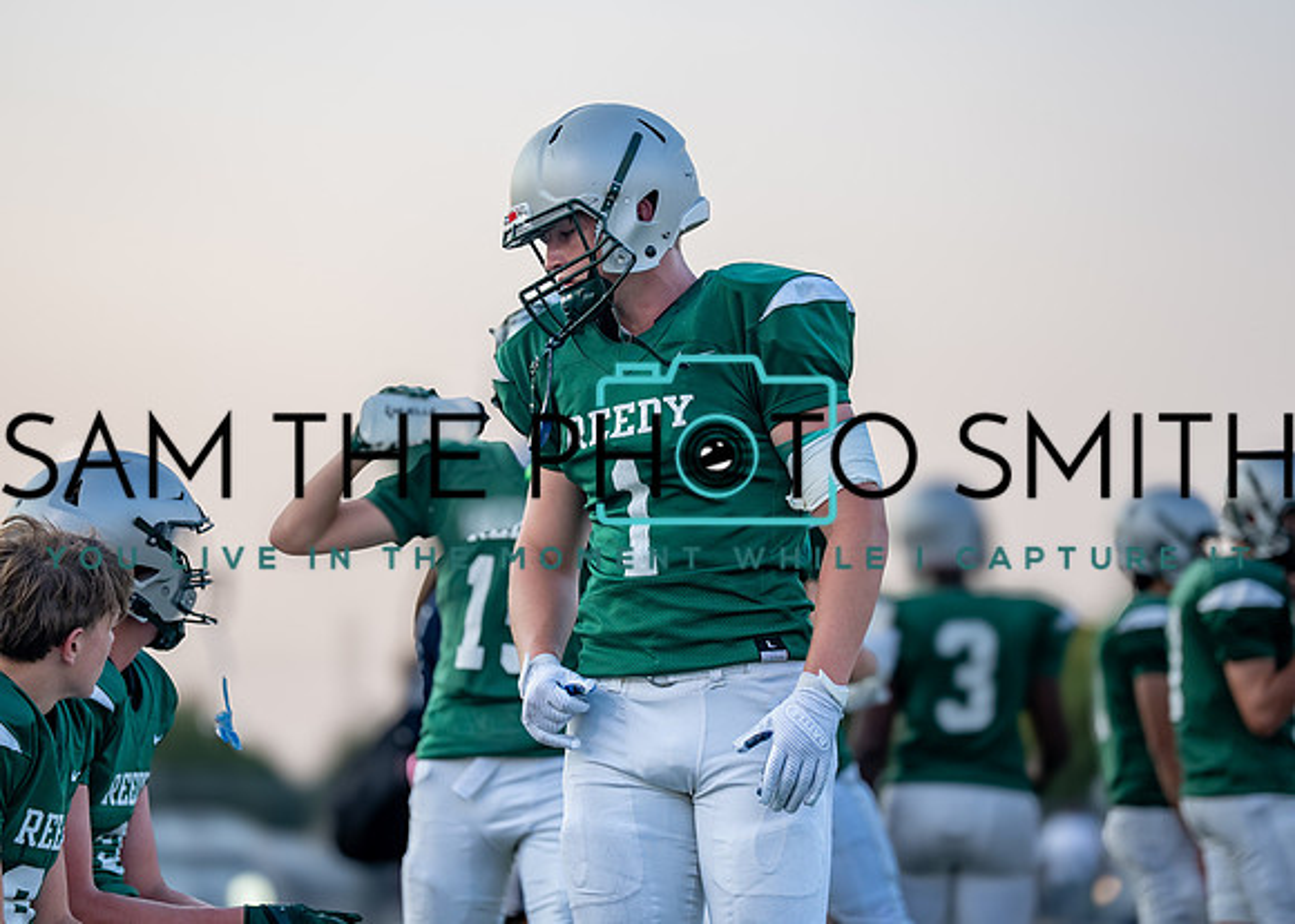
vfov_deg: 8.7
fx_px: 6067
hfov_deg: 12.2
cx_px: 692
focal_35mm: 165
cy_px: 427
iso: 400
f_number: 2.8
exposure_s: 1/1600
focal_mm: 144
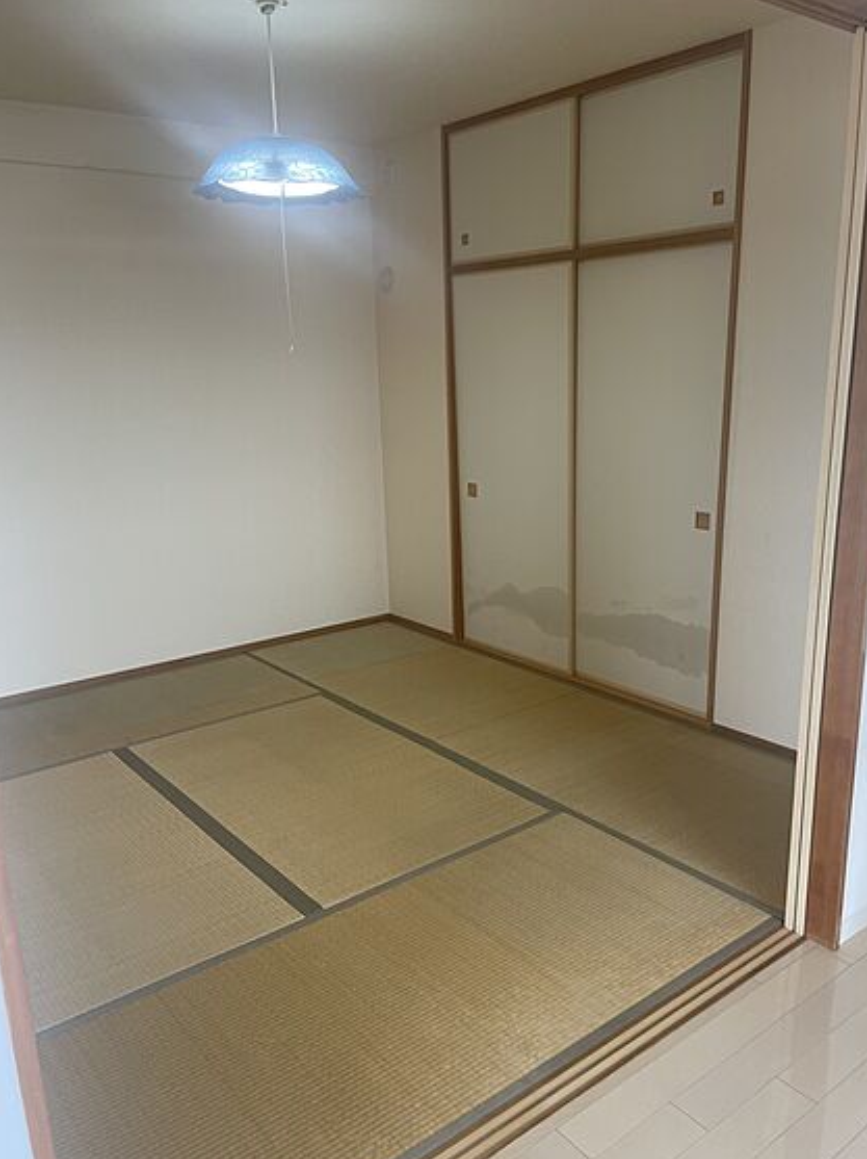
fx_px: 936
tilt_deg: -14.7
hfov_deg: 49.7
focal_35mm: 28
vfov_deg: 63.4
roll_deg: +1.4
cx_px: 456
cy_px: 608
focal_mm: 4.2
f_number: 1.6
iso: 50
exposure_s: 1/120
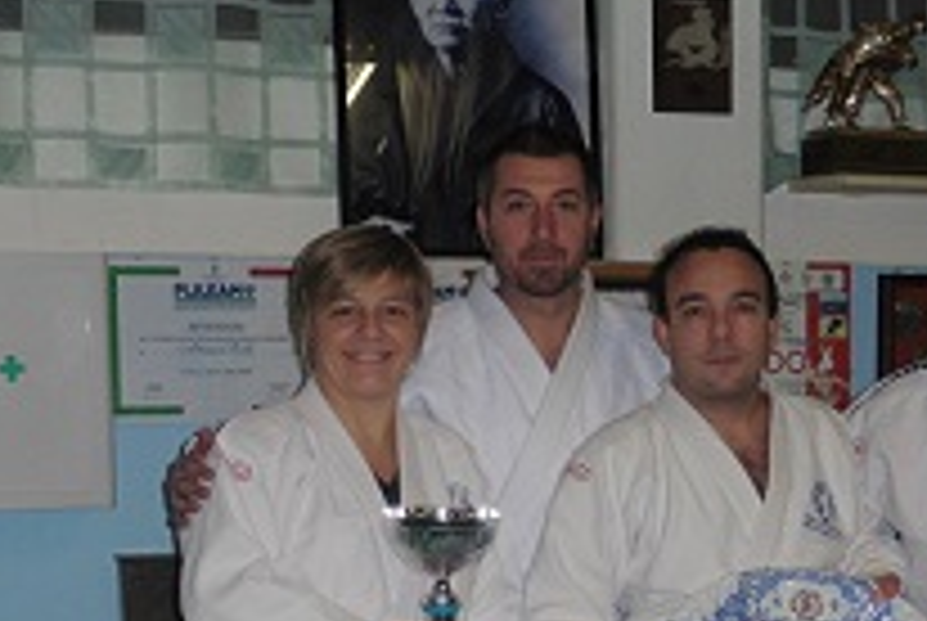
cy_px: 644
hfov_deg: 23.5
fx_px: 2218
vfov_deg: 15.6
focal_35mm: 86
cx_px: 639
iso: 250
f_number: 3.9
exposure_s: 1/80
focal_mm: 7.4
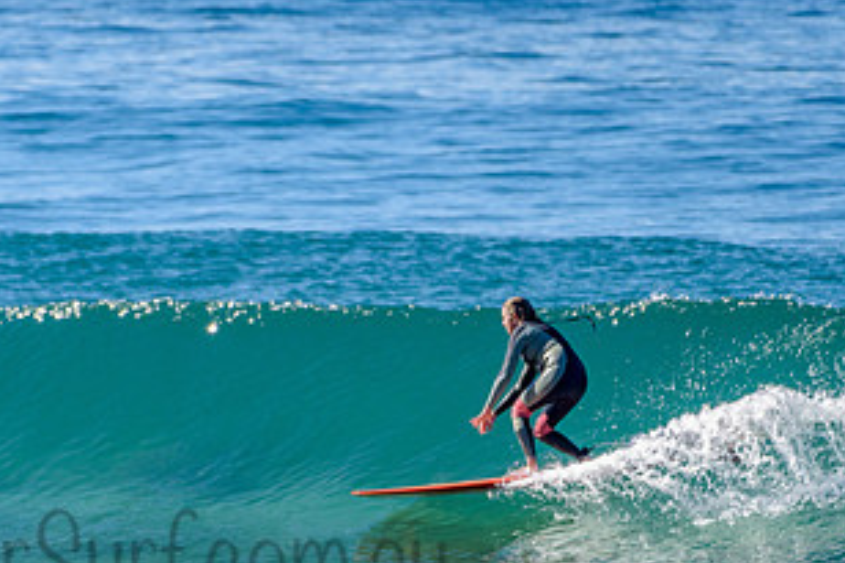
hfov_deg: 1.8
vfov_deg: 1.2
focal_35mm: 1155
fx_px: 27095
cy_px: 418
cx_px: 337
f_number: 5.6
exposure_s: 1/2000
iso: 250
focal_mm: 500
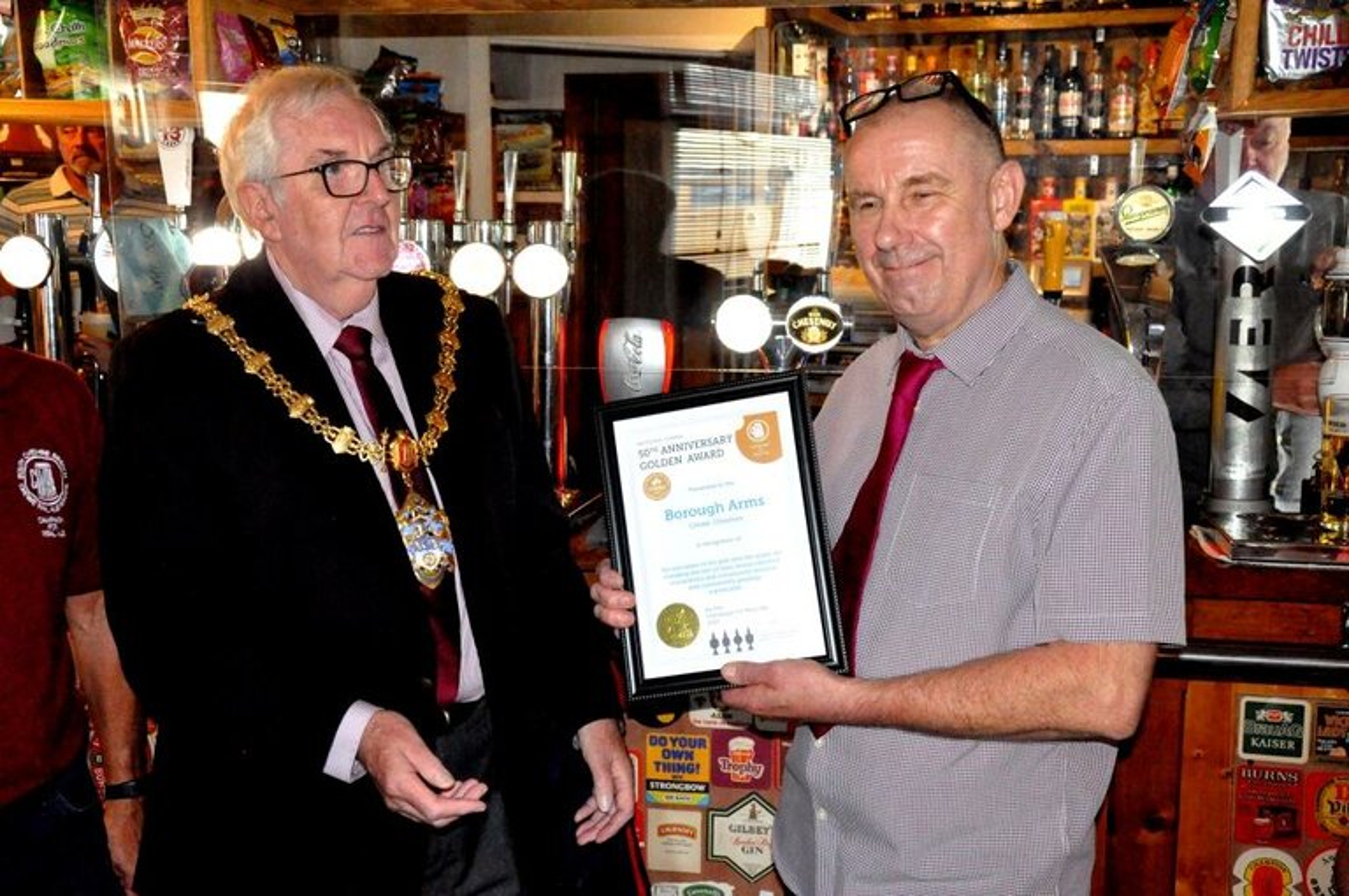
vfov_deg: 31.8
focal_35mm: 42
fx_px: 1572
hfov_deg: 46.5
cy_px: 448
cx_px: 674
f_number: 7.1
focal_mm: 28
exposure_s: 1/60
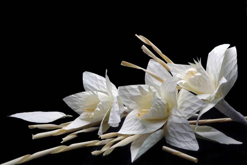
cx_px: 124
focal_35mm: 55
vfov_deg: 24.6
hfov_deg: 36.3
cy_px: 82
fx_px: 377
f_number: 16
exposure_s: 1/10
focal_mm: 20.2
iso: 100
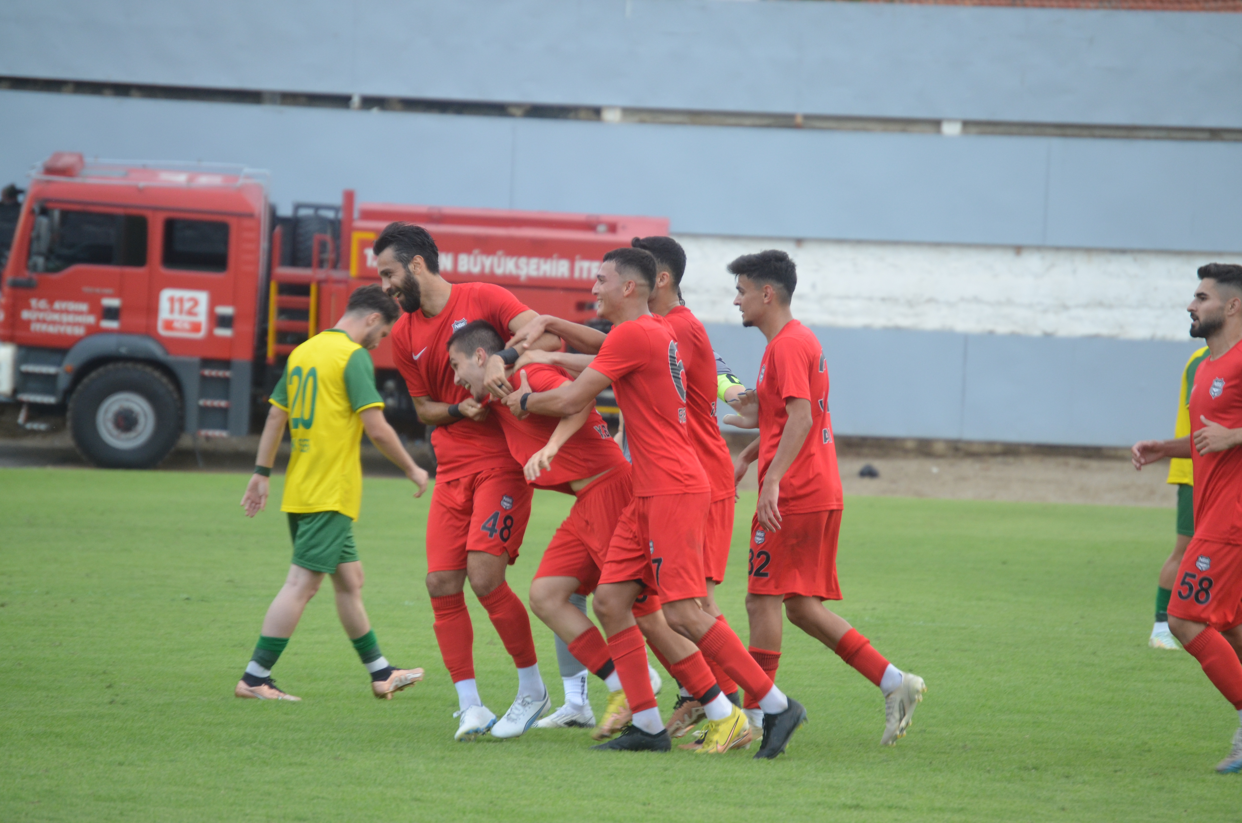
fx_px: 10329
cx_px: 621
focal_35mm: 300
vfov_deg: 4.6
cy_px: 412
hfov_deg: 6.9
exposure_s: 1/250
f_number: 5.6
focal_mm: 200
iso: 640
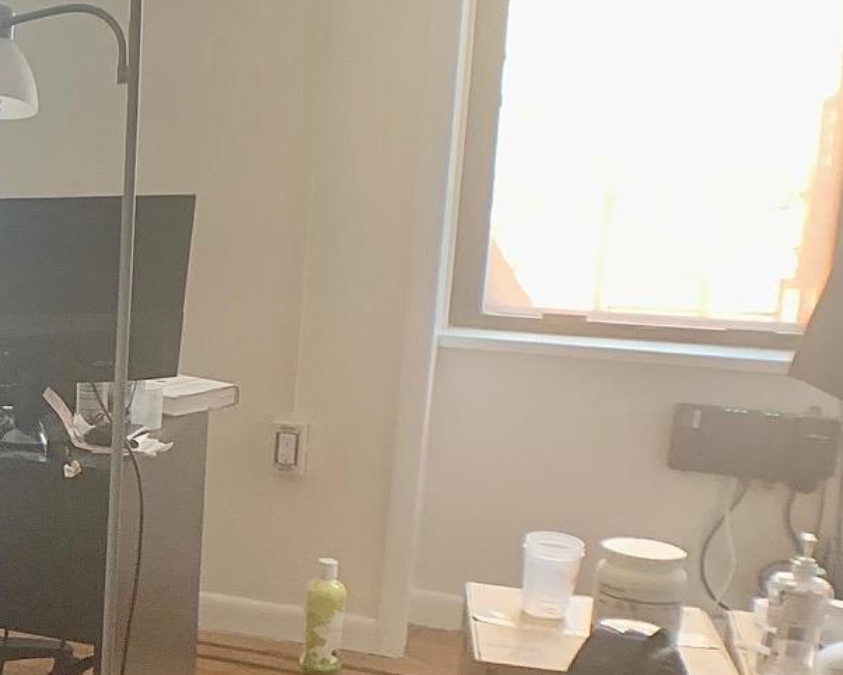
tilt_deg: -12.0
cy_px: 408
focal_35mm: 85
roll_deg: +0.4
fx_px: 2121
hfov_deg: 20.7
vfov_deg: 18.1
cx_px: -217
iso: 200
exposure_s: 1/60
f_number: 1.8
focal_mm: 4.25
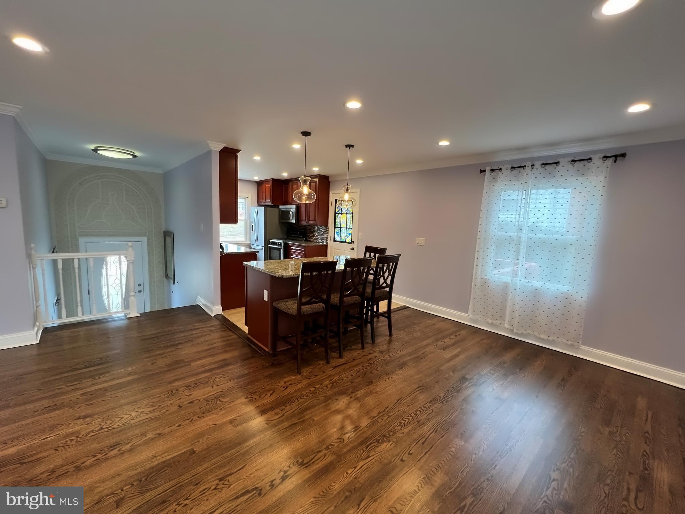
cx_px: 342
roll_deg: -0.3
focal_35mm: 13
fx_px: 257
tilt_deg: -7.1
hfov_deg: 106.2
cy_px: 257
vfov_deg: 89.9
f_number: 1.8
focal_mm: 1.6
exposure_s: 1/120
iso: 200
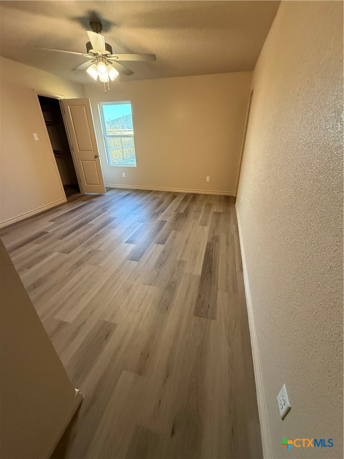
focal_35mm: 14
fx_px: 186
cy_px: 230
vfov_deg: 102.1
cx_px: 172
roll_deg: +0.6
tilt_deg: -25.3
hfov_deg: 85.7
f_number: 2.2
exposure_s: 1/120
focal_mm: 2.22
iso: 500
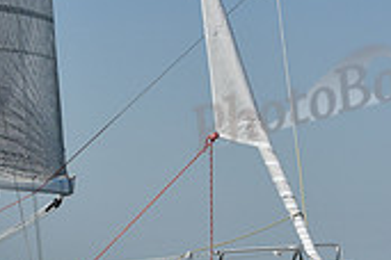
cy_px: 243
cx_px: 75
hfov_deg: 8.7
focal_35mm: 237
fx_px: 2574
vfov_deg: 5.8
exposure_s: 1/1250
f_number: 9
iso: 250
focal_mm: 70
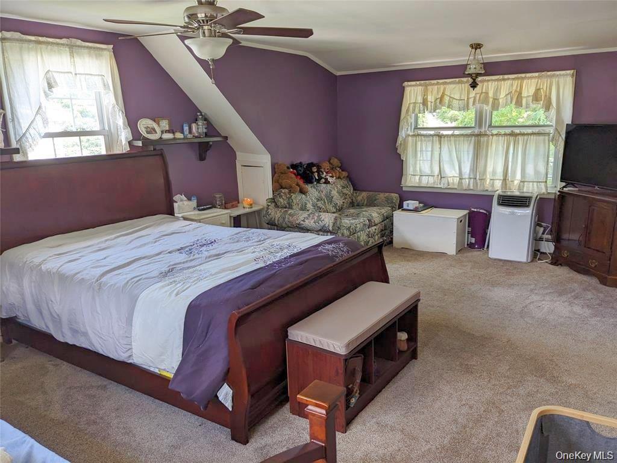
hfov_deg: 65.3
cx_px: 308
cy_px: 232
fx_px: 481
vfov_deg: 51.4
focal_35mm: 27
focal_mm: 4.38
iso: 85
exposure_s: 1/90
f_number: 1.73
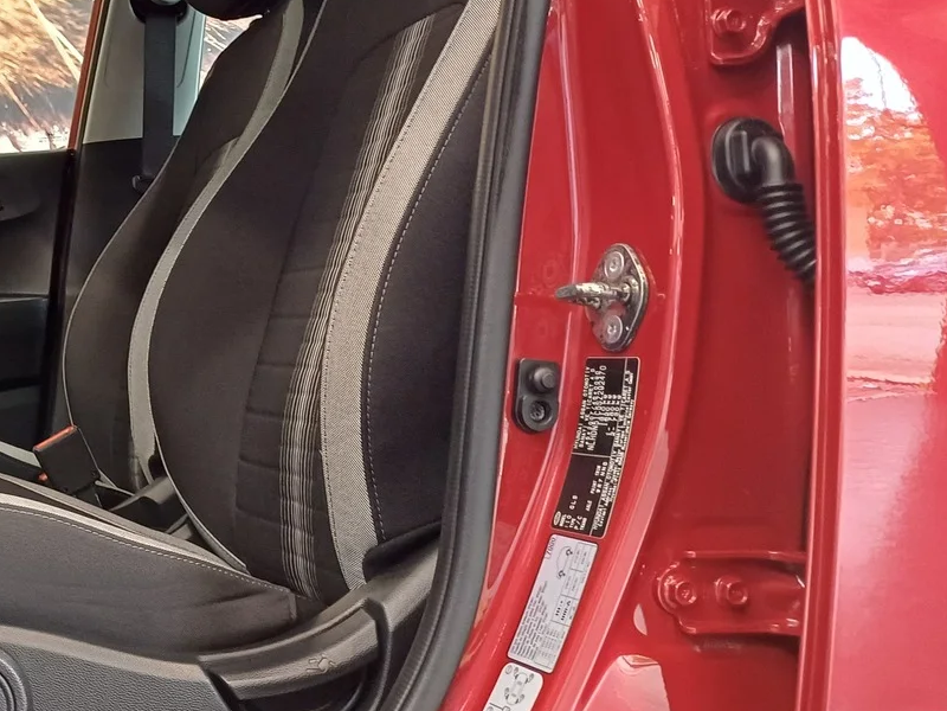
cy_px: 296
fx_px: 1368
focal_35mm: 50
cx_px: 43
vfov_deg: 29.1
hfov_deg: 35.3
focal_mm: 4.65
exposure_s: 1/50
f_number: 1.8
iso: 400
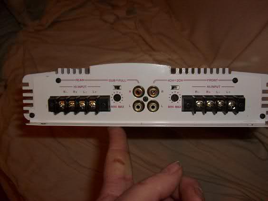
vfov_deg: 40.7
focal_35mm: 35
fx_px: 271
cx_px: 134
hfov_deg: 52.6
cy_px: 100
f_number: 2.8
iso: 100
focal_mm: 5.8
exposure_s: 1/45
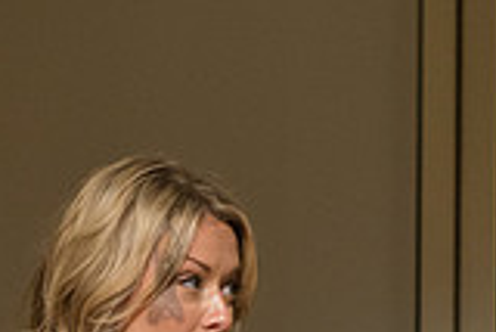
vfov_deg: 6.2
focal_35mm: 217
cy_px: 569
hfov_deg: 9.5
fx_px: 2992
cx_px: 164
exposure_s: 1/500
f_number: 4
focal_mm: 60
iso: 2500
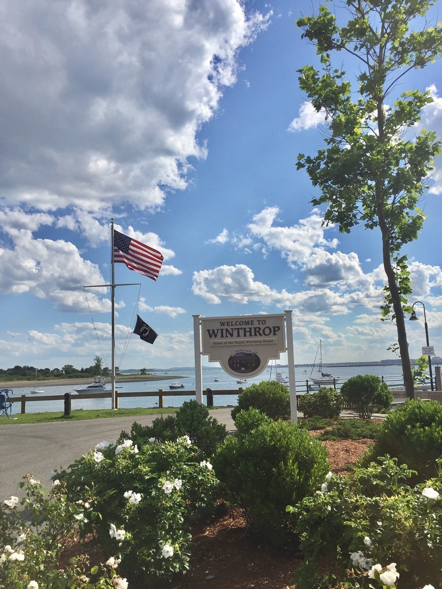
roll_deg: +1.5
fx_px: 494
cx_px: 221
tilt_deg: +8.3
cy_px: 294
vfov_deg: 61.7
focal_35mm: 29
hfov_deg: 48.2
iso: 32
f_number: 2.2
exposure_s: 1/4405
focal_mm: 4.15
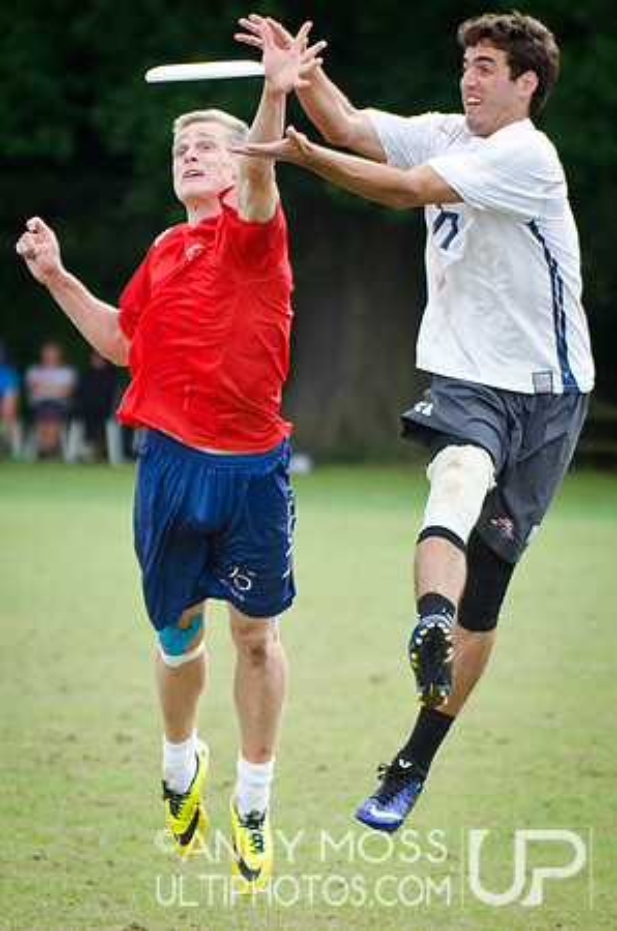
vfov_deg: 11.4
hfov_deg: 7.6
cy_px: 466
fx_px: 4649
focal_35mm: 180
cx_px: 308
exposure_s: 1/4000
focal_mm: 120
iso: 1000
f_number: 3.2
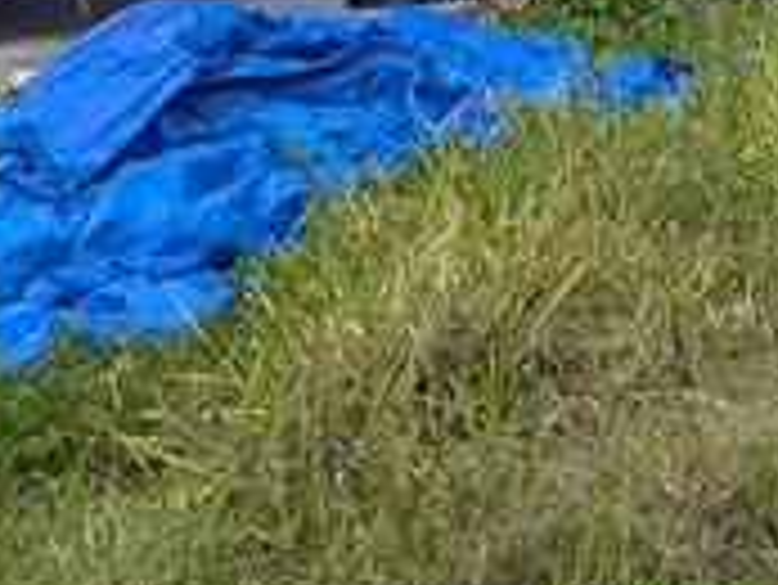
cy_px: -356
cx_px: 1817
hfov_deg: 11.6
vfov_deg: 10.1
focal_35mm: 142
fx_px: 3194
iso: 29
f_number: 1.7
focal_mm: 4.53
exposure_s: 1/1976
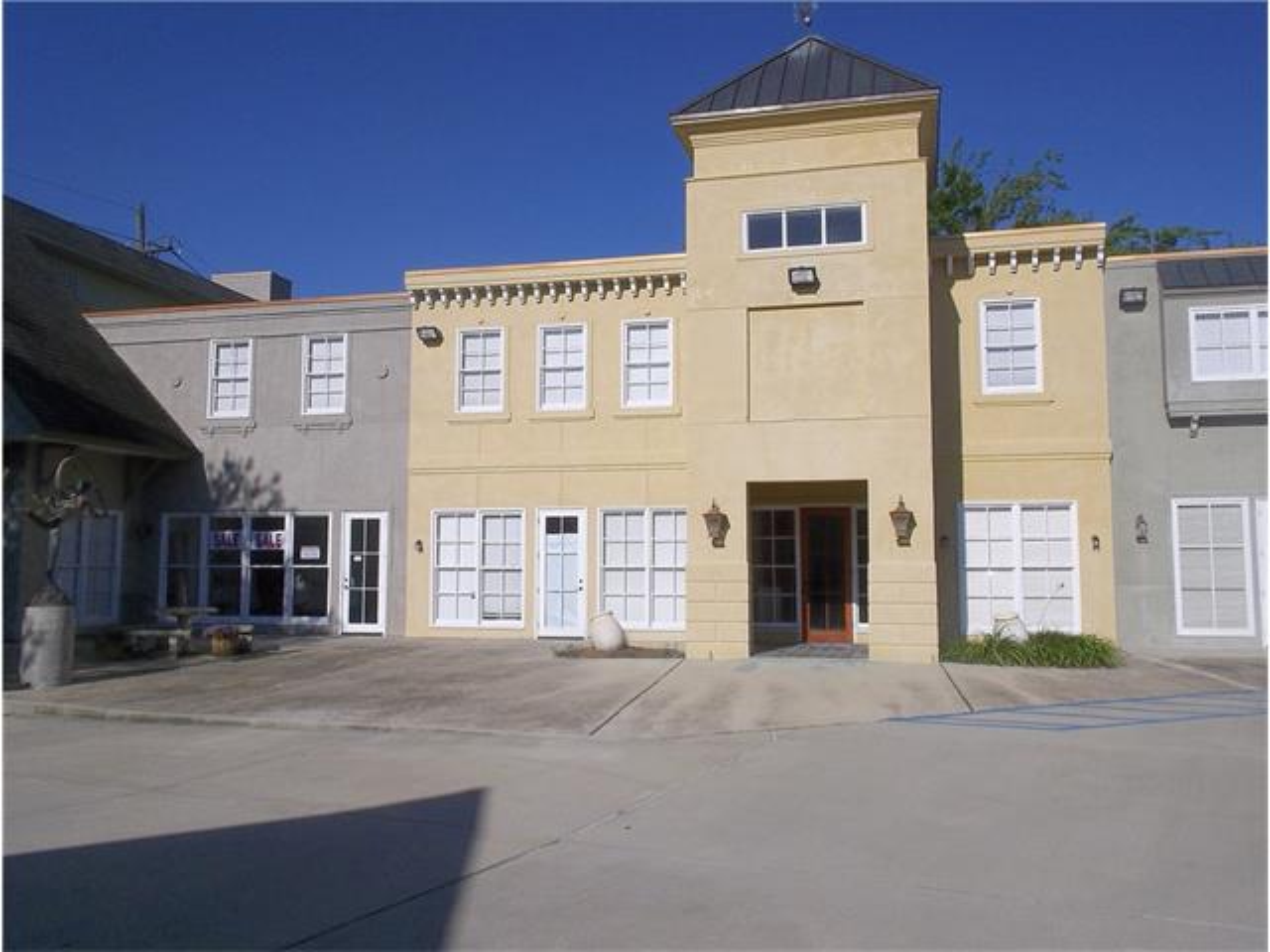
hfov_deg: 61.7
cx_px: 635
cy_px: 476
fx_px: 1064
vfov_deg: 48.2
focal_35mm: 29
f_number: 5.6
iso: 80
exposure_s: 1/800
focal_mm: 4.1
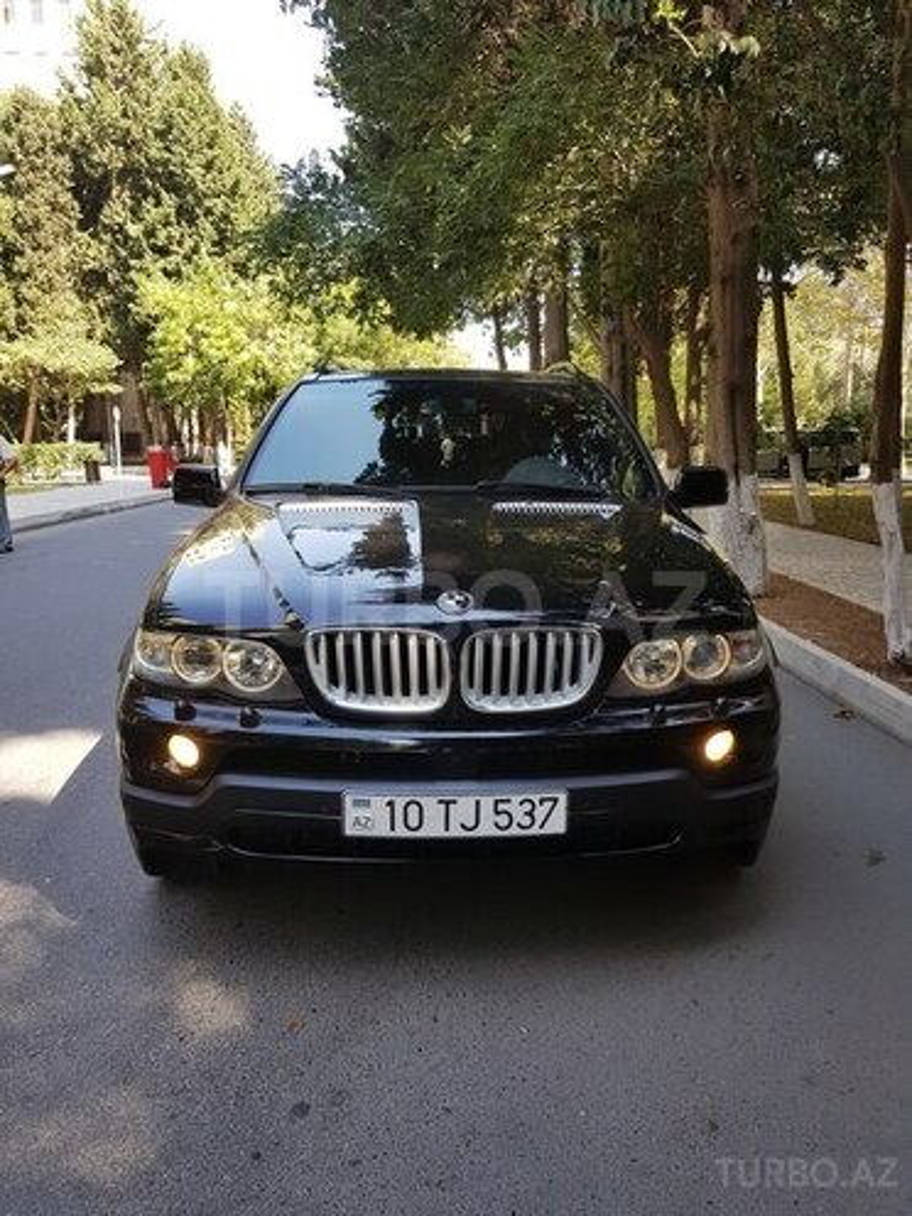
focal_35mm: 26
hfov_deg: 53.1
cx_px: 456
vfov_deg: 67.3
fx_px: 913
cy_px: 608
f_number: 1.7
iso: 40
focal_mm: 4.2
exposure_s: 1/279
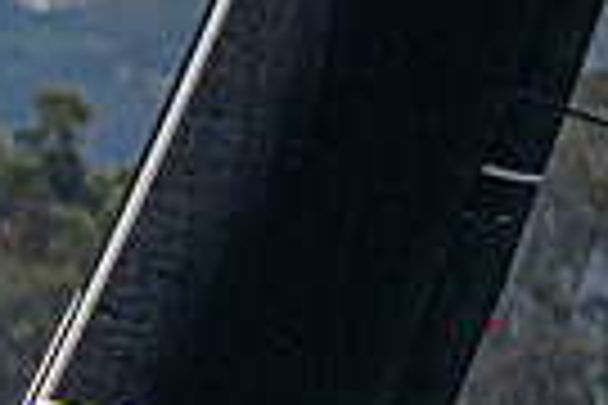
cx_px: -323
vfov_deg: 0.6
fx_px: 39128
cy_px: 823
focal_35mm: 2317
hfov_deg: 0.9
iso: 500
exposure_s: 1/2500
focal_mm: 400
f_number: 8
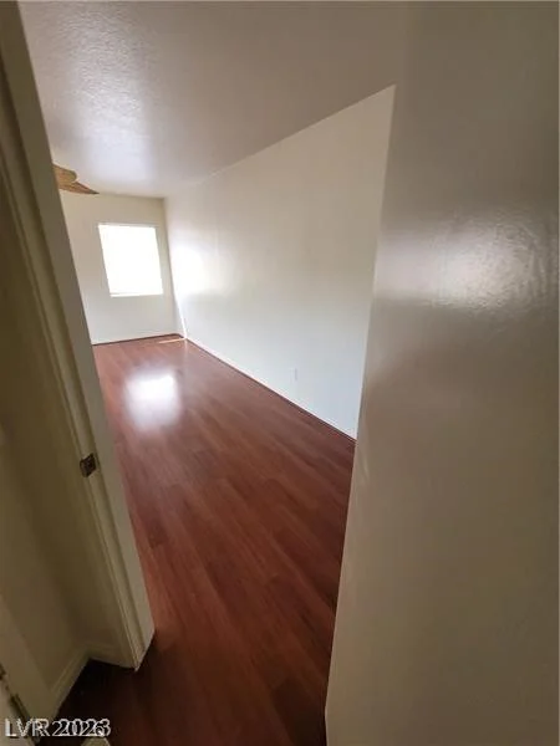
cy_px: 373
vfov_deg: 106.2
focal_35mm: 13
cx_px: 280
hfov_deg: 89.9
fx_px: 280
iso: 80
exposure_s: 1/60
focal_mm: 2.2
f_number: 2.2
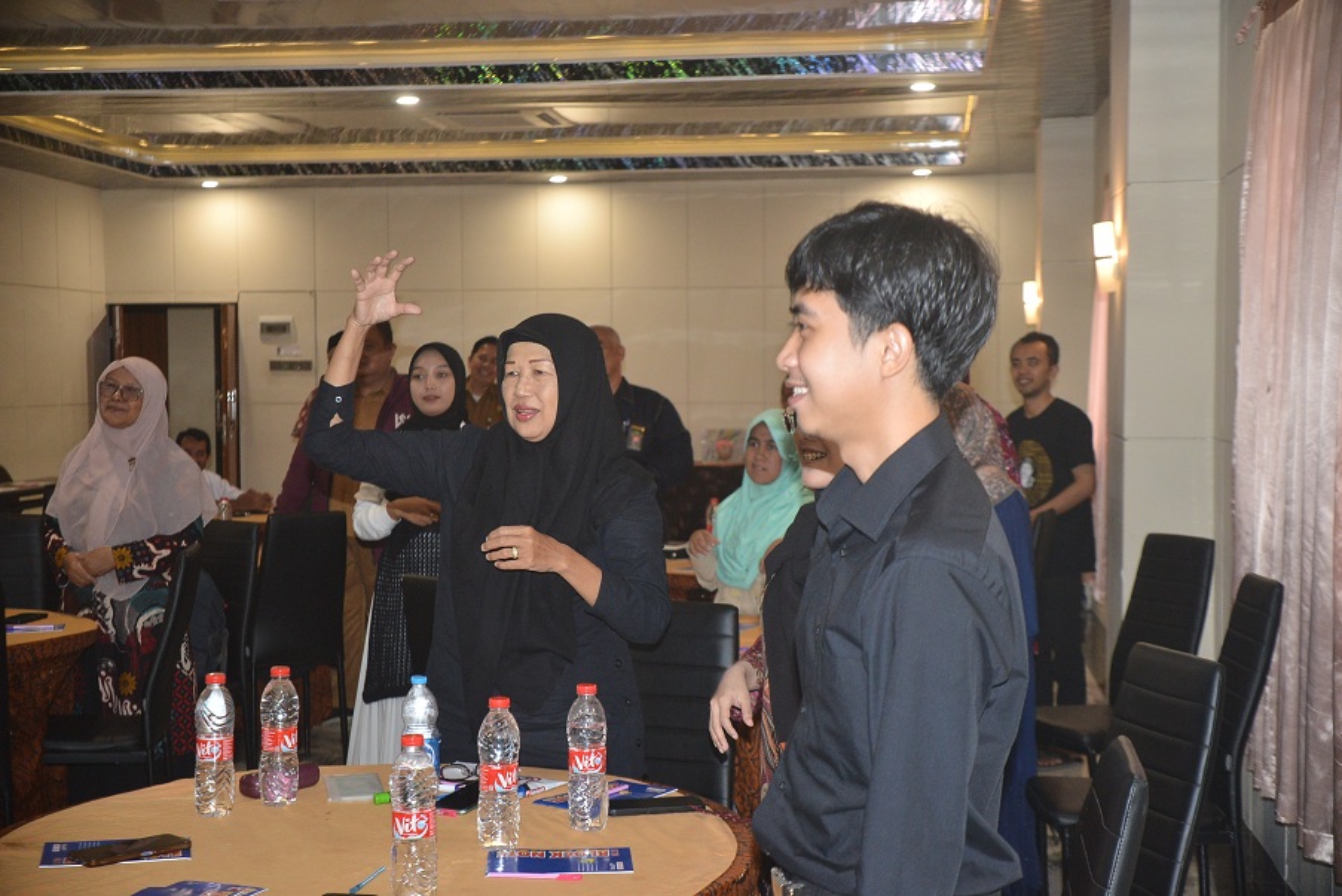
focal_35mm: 55
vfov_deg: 24.6
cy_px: 448
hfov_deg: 36.2
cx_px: 671
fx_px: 2051
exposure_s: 1/100
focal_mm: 55
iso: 2000
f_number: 5.6
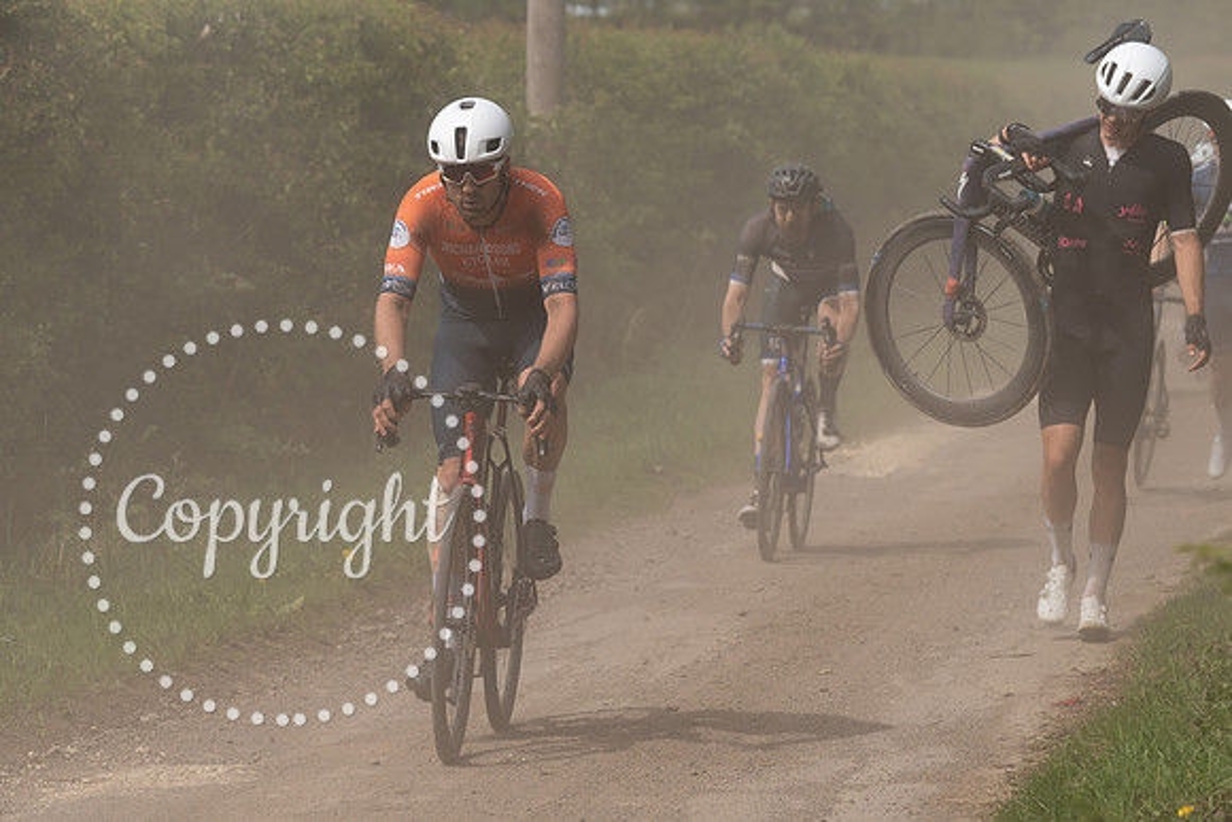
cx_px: 516
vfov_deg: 7.3
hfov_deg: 10.9
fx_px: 6460
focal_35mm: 189
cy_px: 228
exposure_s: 1/1000
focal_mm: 122
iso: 160
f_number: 5
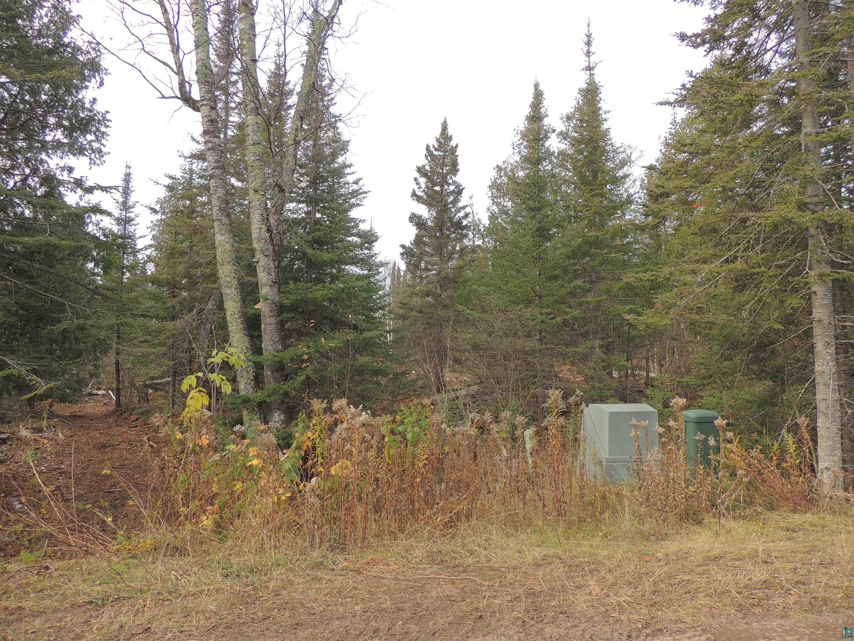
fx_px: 592
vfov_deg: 56.8
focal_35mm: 24
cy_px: 320
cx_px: 427
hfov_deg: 71.6
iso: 100
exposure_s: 1/320
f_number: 3
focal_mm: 4.3
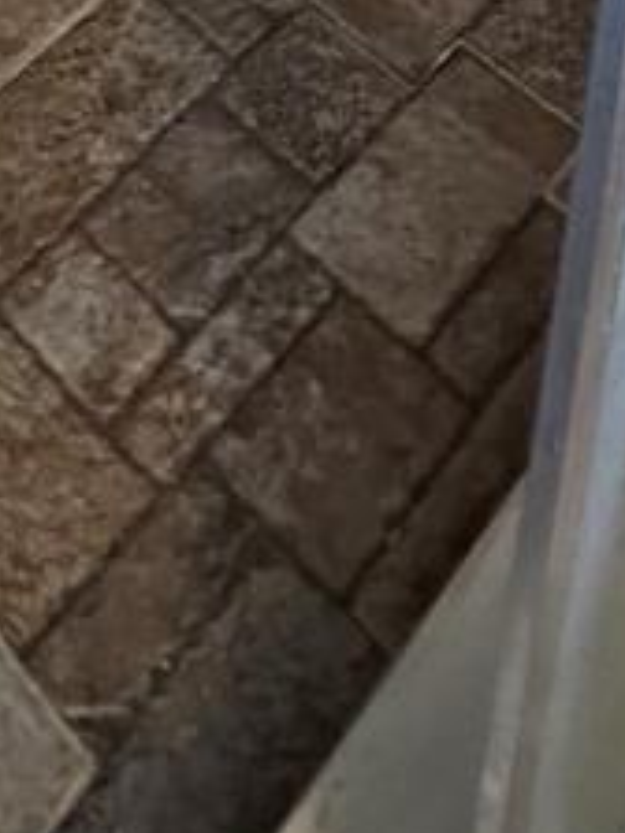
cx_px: -182
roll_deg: -2.2
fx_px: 1806
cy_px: -1287
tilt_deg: -10.6
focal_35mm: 75
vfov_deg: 14.1
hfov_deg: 18.3
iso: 1000
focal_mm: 2.22
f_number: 2.2
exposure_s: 1/40
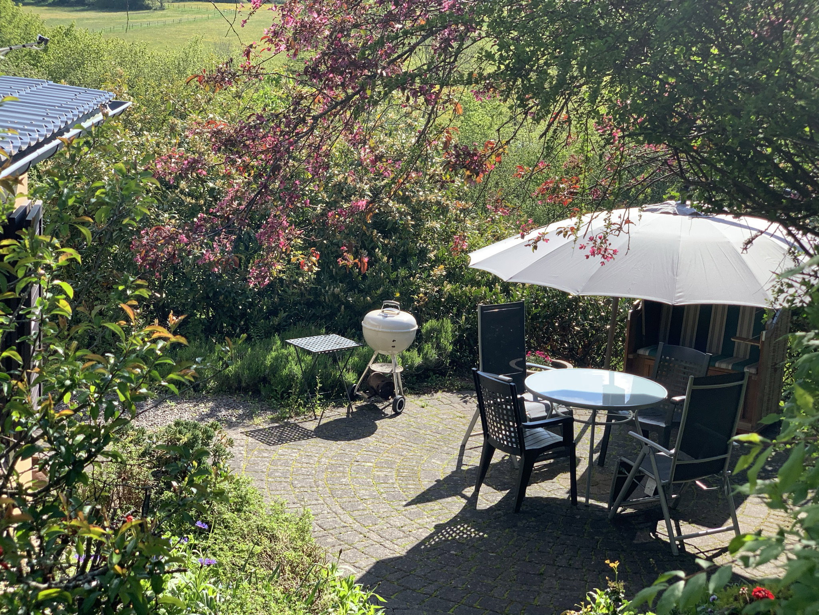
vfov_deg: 28.0
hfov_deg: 36.8
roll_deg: -4.4
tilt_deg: -12.6
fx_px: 1230
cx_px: 410
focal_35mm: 52
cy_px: 308
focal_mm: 6
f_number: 2.4
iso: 16
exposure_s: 1/372
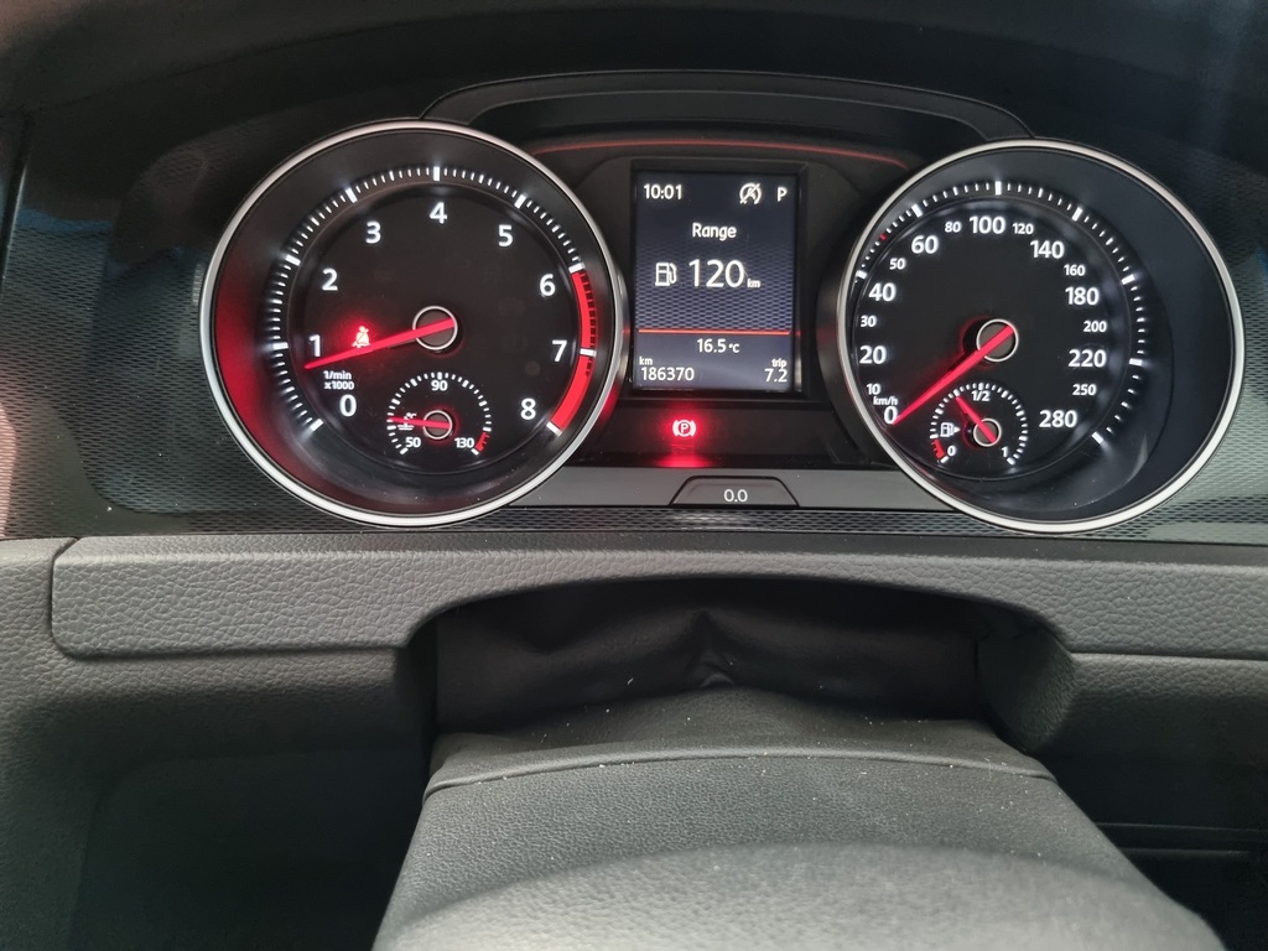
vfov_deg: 53.1
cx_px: 634
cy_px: 476
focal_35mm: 26
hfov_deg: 67.3
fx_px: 952
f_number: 1.8
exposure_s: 1/24
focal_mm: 5.4
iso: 1000
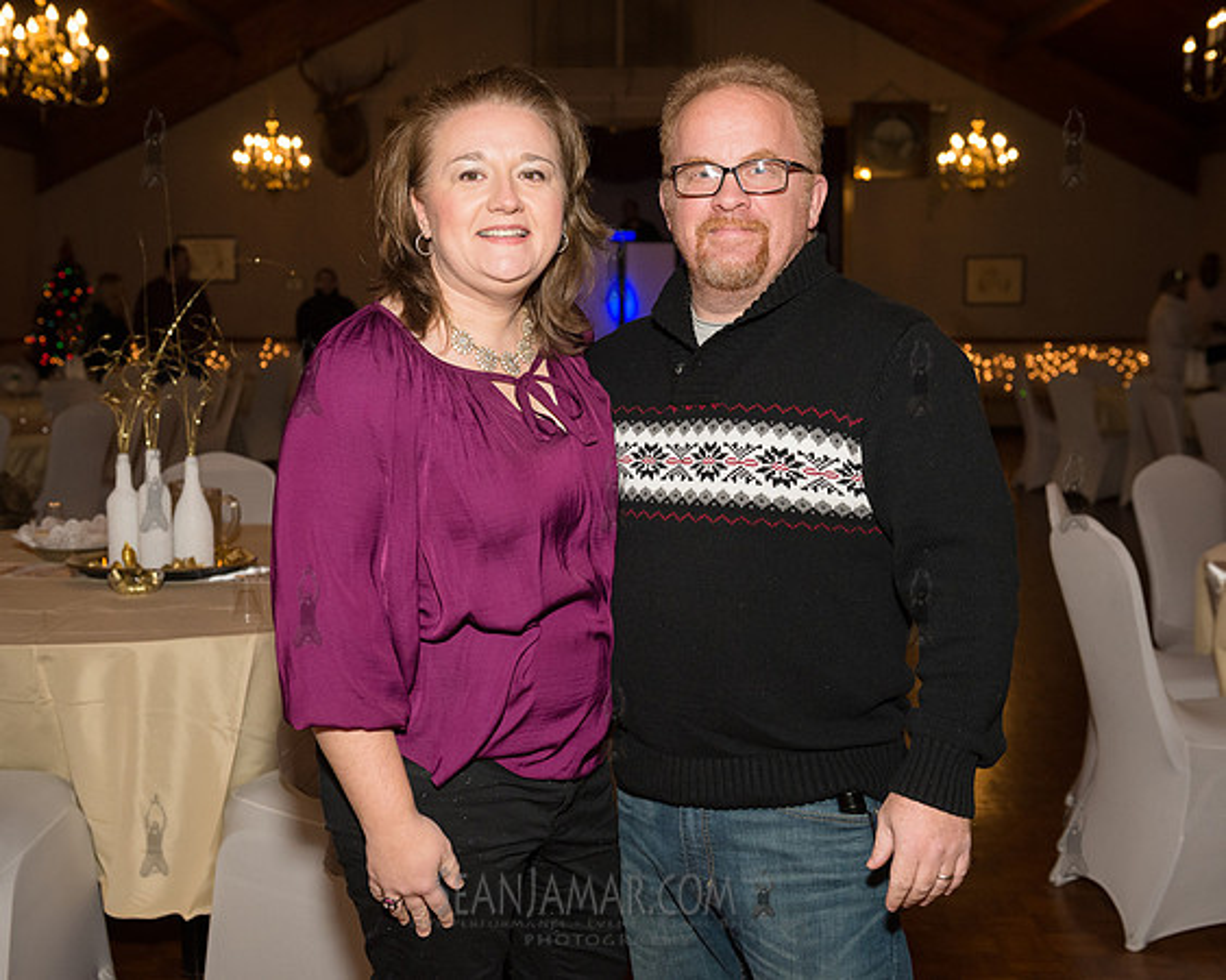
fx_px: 1633
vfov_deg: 33.4
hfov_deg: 41.2
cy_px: 490
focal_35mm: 45
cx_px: 613
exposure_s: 1/320
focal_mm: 40
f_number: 4.5
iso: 1600
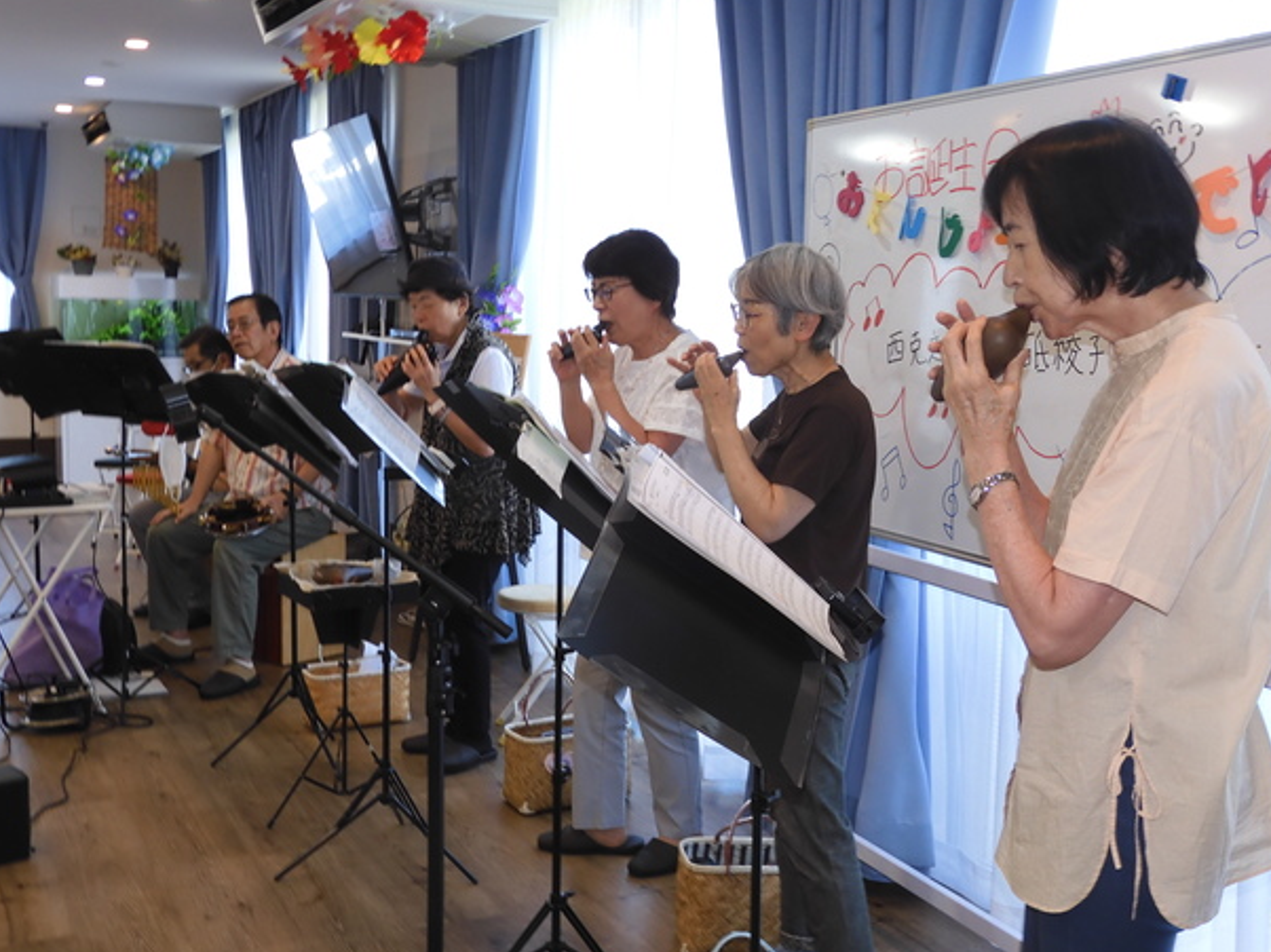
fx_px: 1505
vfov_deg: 35.1
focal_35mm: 41
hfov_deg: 45.8
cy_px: 465
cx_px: 659
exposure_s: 1/30
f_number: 4
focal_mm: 6.8
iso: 160
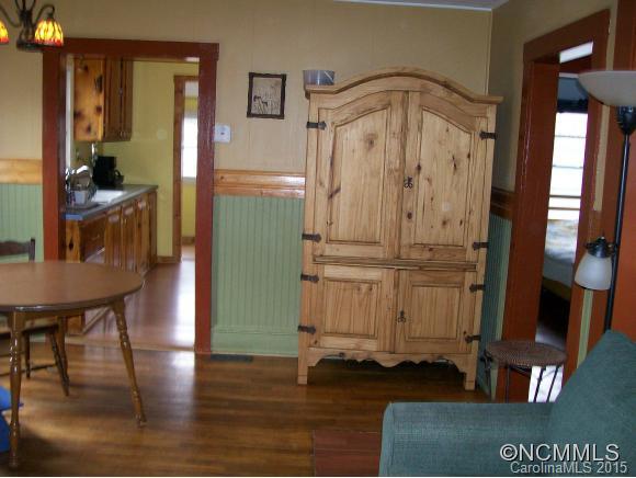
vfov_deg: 39.7
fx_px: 662
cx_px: 318
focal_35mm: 36
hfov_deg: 51.3
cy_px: 239
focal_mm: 6
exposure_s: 1/64
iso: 140
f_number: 2.7
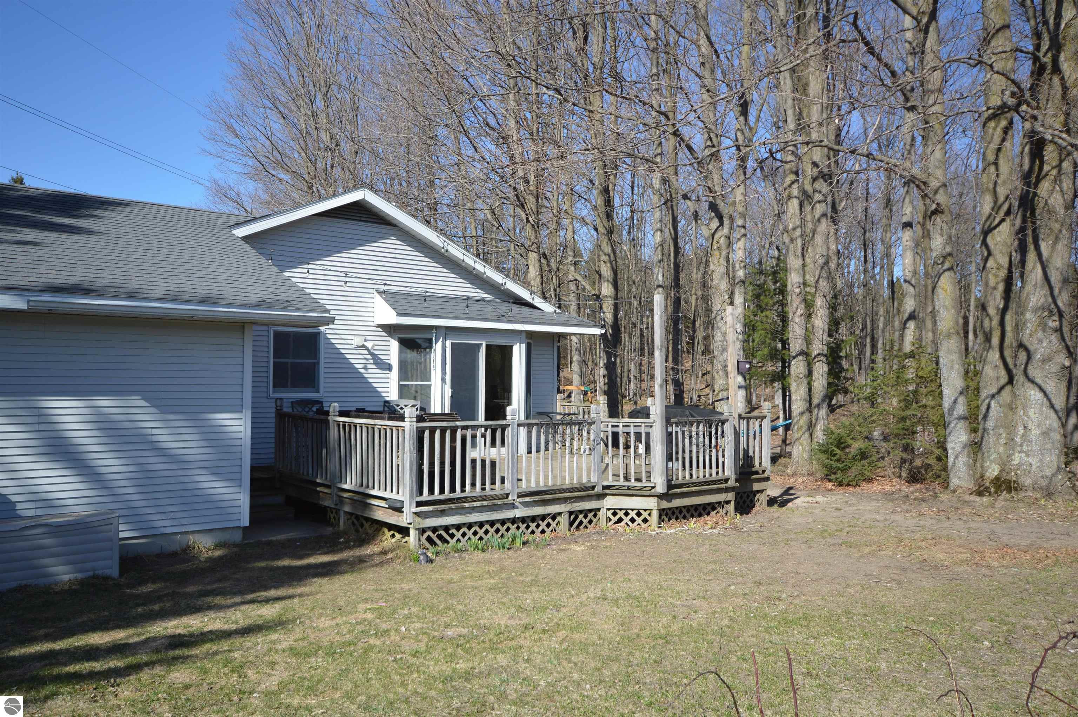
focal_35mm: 30
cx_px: 539
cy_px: 358
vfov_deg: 43.5
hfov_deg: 62.0
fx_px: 897
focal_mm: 20
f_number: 7.1
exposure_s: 1/200
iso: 100
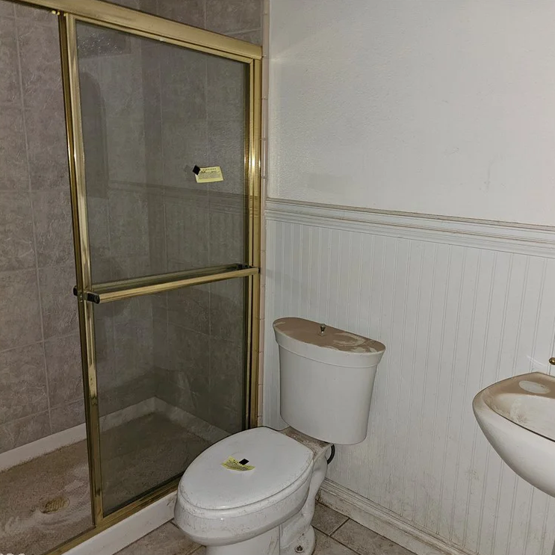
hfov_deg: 56.9
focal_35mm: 28
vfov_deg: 57.3
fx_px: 508
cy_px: 285
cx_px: 327
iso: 125
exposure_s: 1/20.4
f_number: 1.7
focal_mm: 6.3
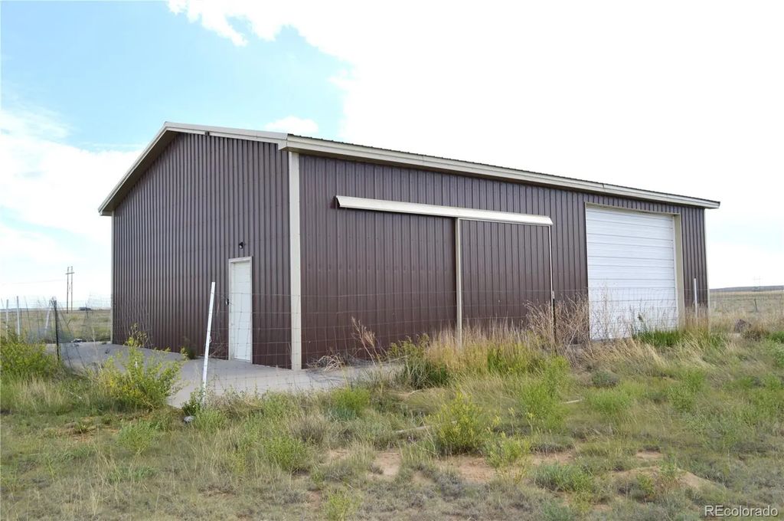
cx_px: 392
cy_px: 260
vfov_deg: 43.5
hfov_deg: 62.0
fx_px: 652
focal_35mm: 30
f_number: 8
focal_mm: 20
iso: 100
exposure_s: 1/200
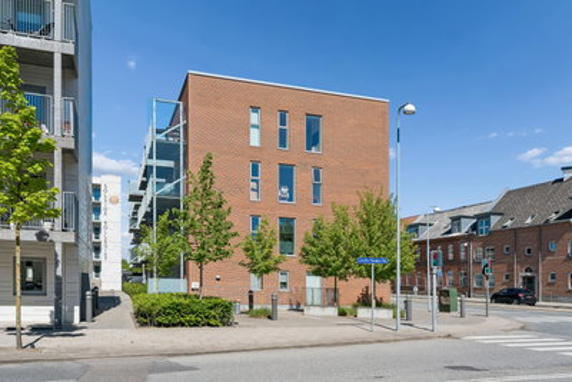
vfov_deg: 42.4
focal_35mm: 31
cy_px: 191
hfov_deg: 60.3
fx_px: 493
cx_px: 286
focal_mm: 31
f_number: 5.6
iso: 400
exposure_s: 1/3200
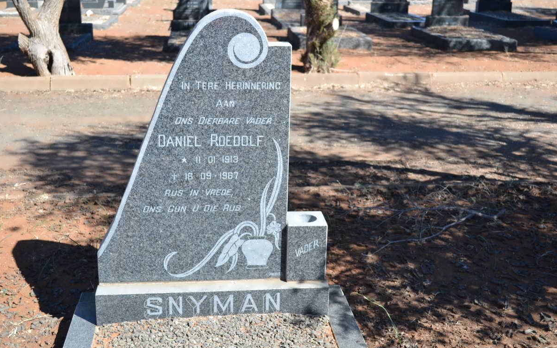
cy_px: 166
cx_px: 278
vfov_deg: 28.0
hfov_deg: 43.5
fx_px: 698
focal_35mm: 46
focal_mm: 30
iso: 200
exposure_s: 1/125
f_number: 5.6
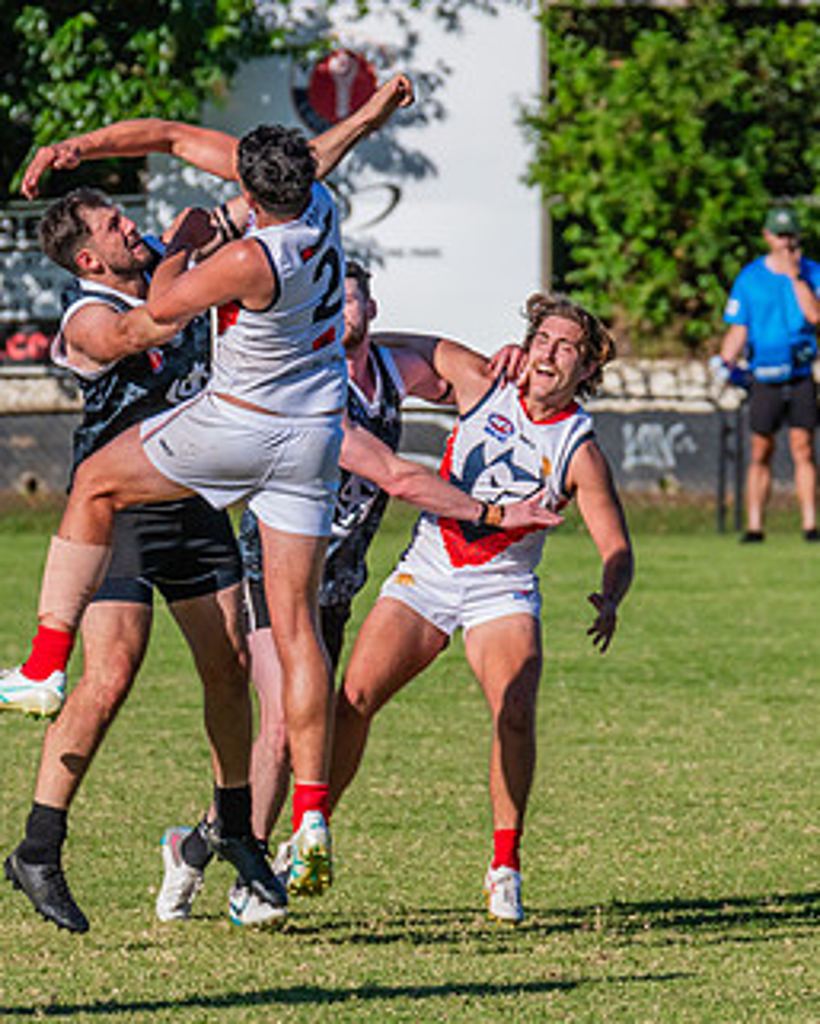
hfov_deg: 2.0
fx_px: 22923
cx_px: 308
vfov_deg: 2.6
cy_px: 433
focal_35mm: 756
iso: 800
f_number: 11
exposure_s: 1/1600
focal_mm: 410
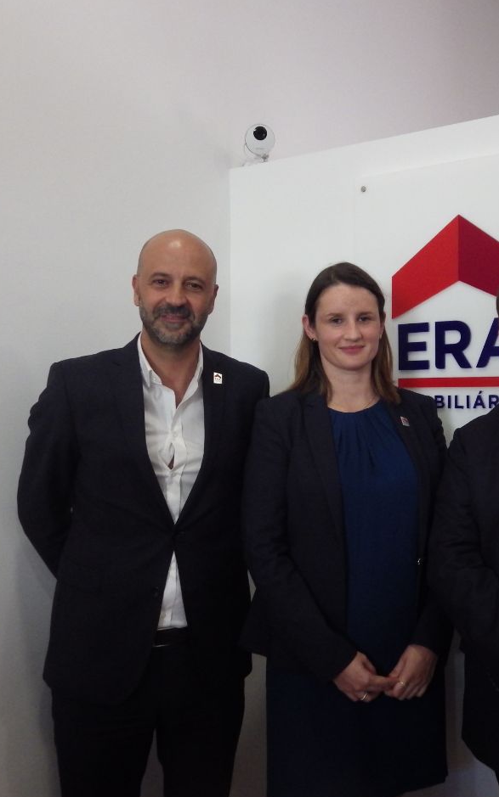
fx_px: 848
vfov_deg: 50.4
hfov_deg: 32.4
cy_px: 402
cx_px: 342
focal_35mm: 39
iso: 320
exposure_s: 1/50
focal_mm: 4.9
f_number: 3.2
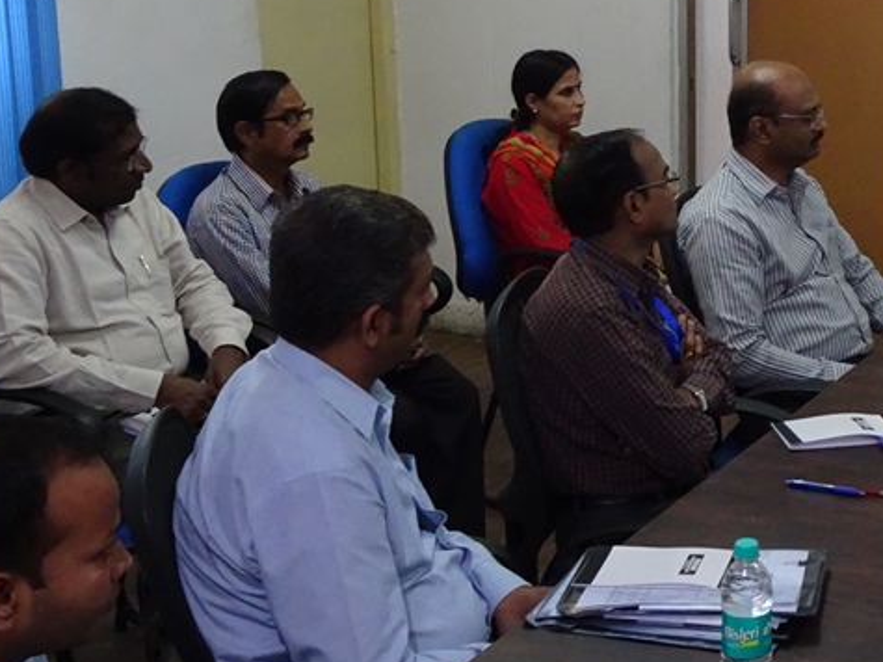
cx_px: 886
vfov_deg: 22.1
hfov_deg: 27.7
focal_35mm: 66
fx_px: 1683
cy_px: 208
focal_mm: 5.43
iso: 800
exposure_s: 1/40
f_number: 4
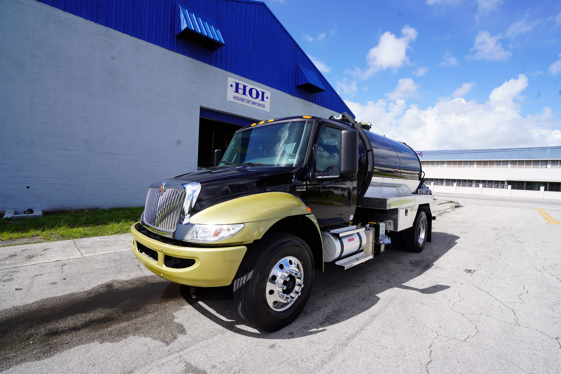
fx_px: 249
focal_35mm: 16
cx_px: 280
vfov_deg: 73.7
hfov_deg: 96.7
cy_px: 187
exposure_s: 1/125
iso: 100
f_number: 9
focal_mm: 16
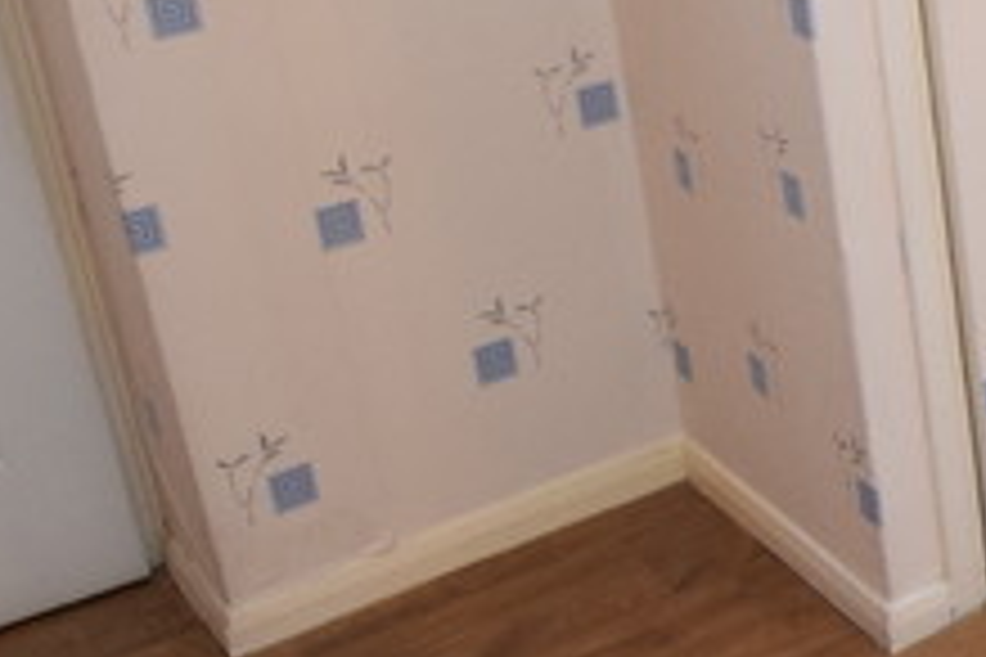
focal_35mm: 70
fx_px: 1917
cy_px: 11
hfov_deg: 21.9
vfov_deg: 19.0
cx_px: 1616
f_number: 5
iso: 800
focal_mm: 10
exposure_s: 1/100
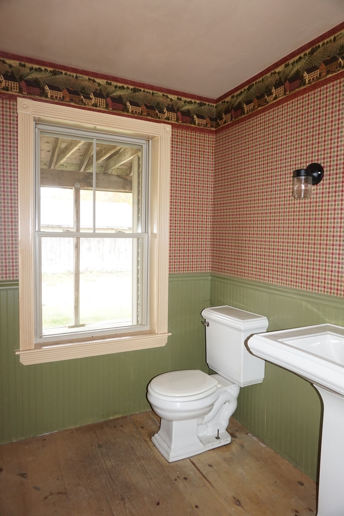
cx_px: 172
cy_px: 258
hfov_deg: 53.1
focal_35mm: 24
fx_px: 344
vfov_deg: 73.8
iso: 800
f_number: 4
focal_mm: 16
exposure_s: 1/60
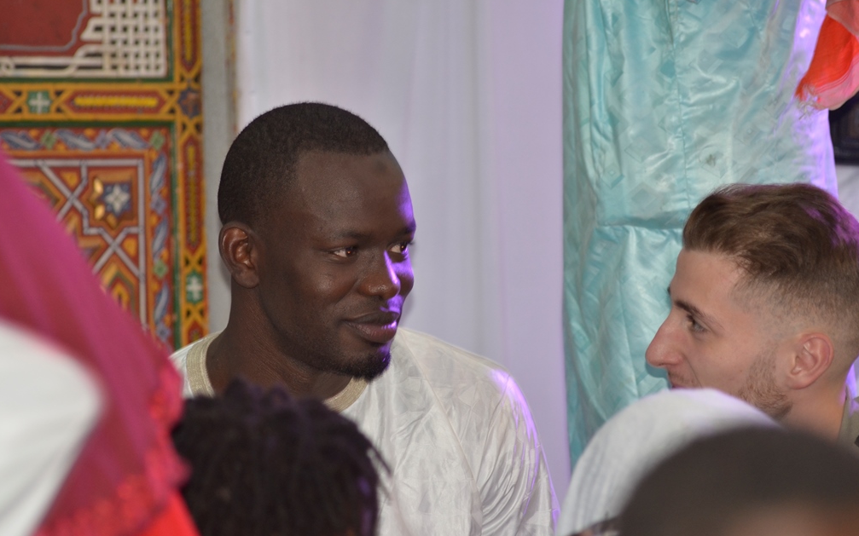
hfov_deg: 10.0
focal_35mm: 210
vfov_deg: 6.3
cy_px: 285
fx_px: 4904
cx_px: 432
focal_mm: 135
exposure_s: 1/50
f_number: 4.2
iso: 640
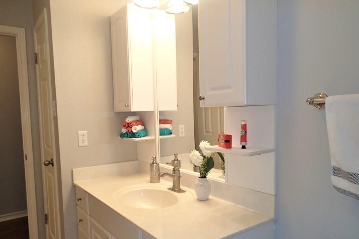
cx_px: 177
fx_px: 269
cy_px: 138
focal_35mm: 27
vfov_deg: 47.7
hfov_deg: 67.4
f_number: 2
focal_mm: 4.5
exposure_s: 1/60
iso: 160
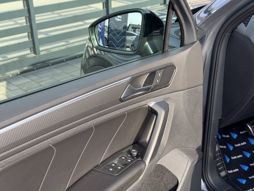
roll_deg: +1.4
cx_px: 127
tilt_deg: -24.6
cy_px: 96
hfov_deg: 39.7
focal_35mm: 48
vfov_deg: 30.3
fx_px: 352
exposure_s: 1/664
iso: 64
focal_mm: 6.76
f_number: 1.78
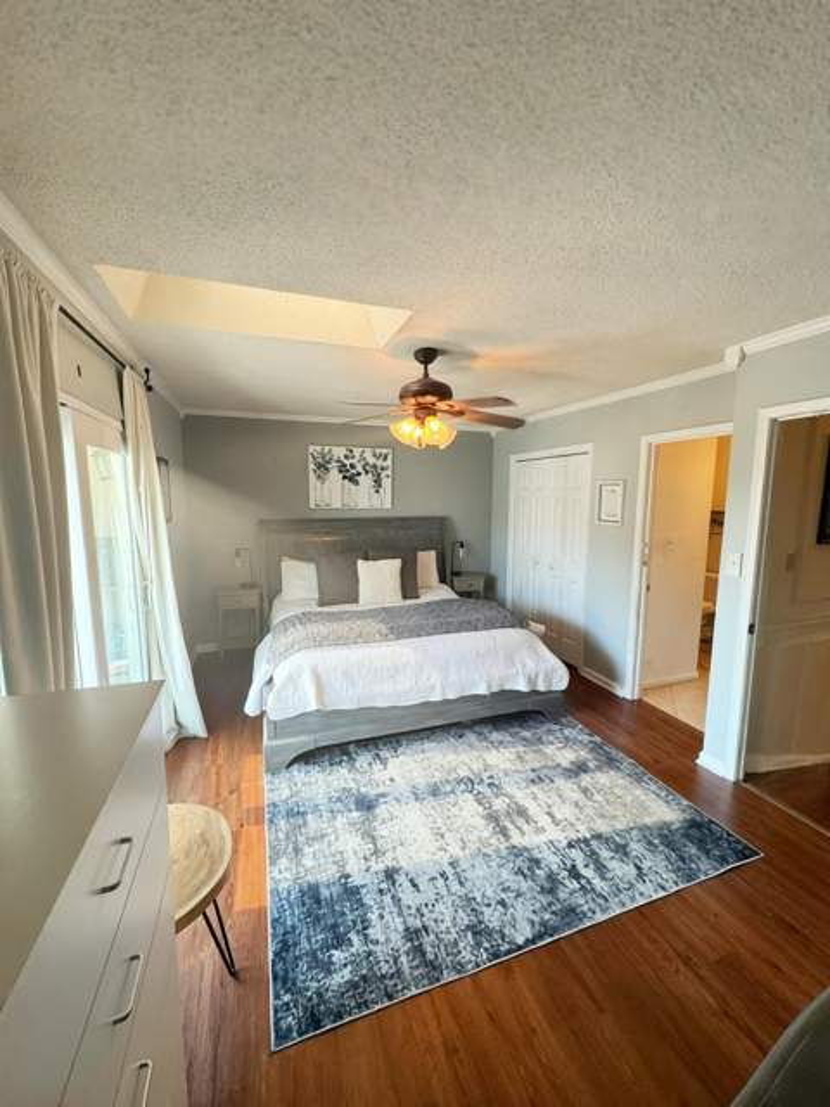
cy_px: 554
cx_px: 415
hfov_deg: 85.7
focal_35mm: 14
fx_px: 448
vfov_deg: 102.1
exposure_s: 1/120
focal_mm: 2.22
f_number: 2.2
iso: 200
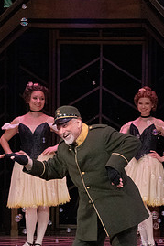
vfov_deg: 5.1
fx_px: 2743
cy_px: 172
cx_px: 77
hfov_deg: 3.4
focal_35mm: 401
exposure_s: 1/400
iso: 12800
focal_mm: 186
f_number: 18
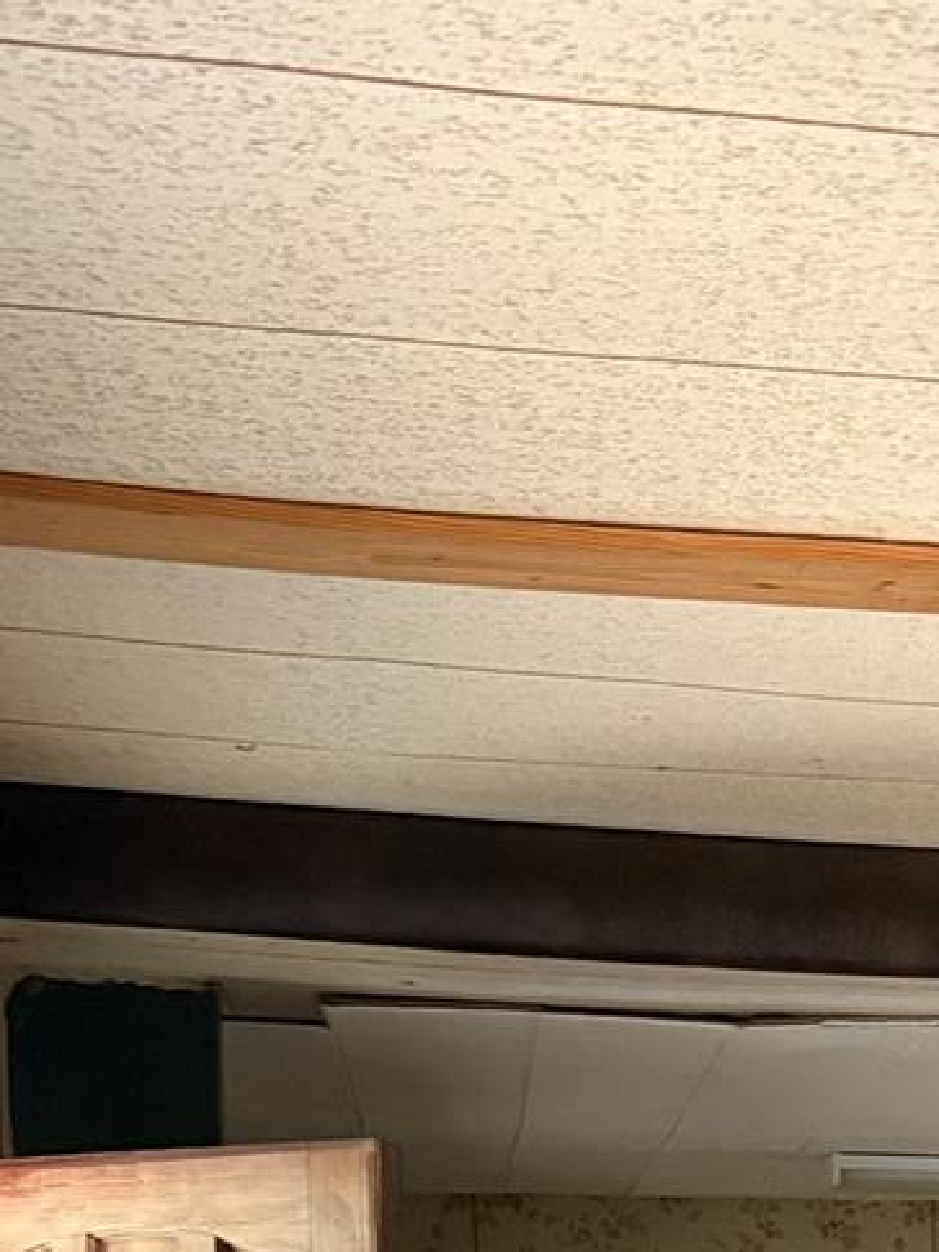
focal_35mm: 76
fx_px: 2748
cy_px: 1735
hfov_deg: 18.3
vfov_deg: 22.3
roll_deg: +0.6
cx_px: 1156
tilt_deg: -6.7
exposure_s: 1/57
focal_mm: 6.76
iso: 800
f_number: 1.78
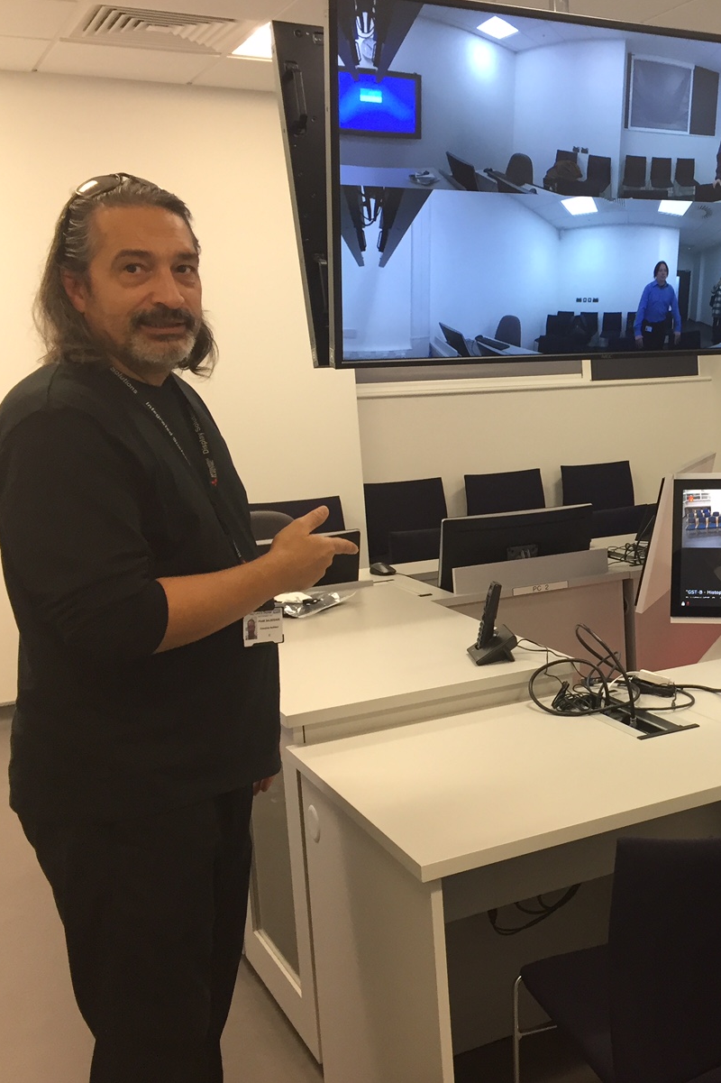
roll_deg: +1.2
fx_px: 1232
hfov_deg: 30.4
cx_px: 716
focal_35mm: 41
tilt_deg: -9.3
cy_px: 532
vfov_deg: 47.4
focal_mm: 4.15
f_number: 2.2
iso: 100
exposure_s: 1/33
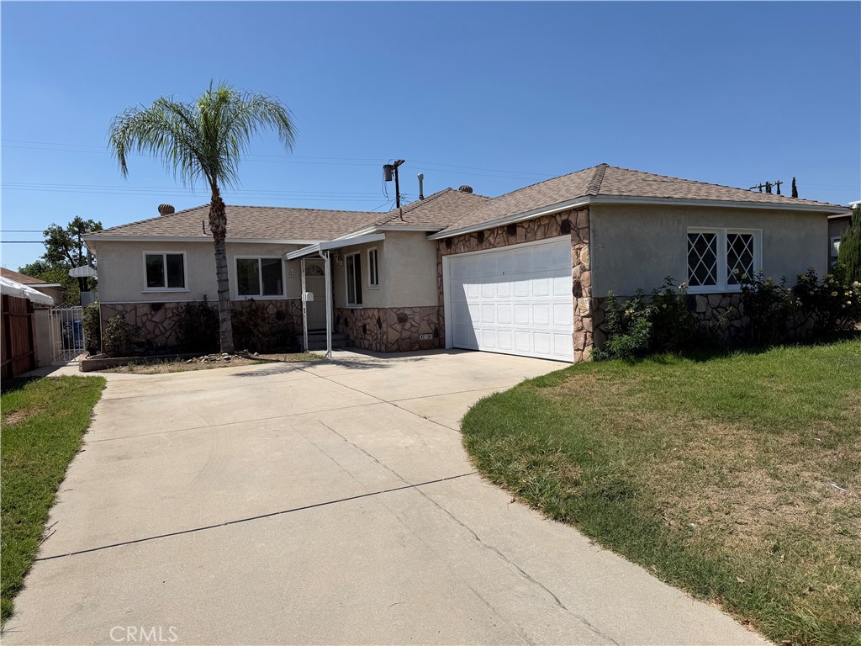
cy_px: 323
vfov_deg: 56.8
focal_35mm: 24
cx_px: 430
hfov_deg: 71.6
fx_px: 597
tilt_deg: -2.1
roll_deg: +2.0
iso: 80
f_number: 1.78
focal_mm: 6.76
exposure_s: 1/8130
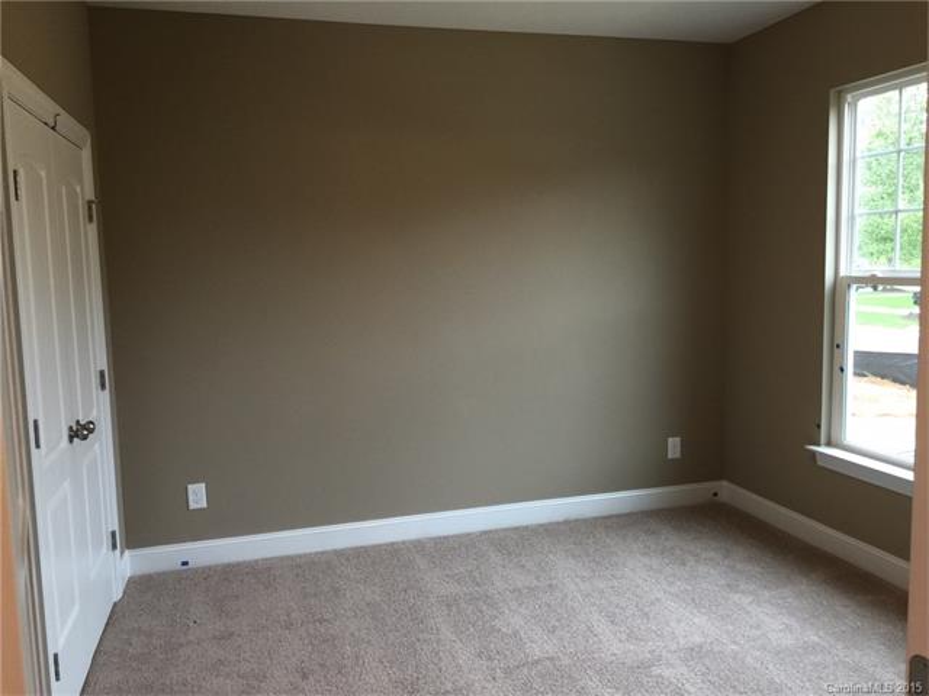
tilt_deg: -6.0
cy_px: 348
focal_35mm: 29
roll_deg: +0.9
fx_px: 778
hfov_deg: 61.7
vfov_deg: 48.2
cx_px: 464
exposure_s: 1/30
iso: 50
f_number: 2.2
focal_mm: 4.15
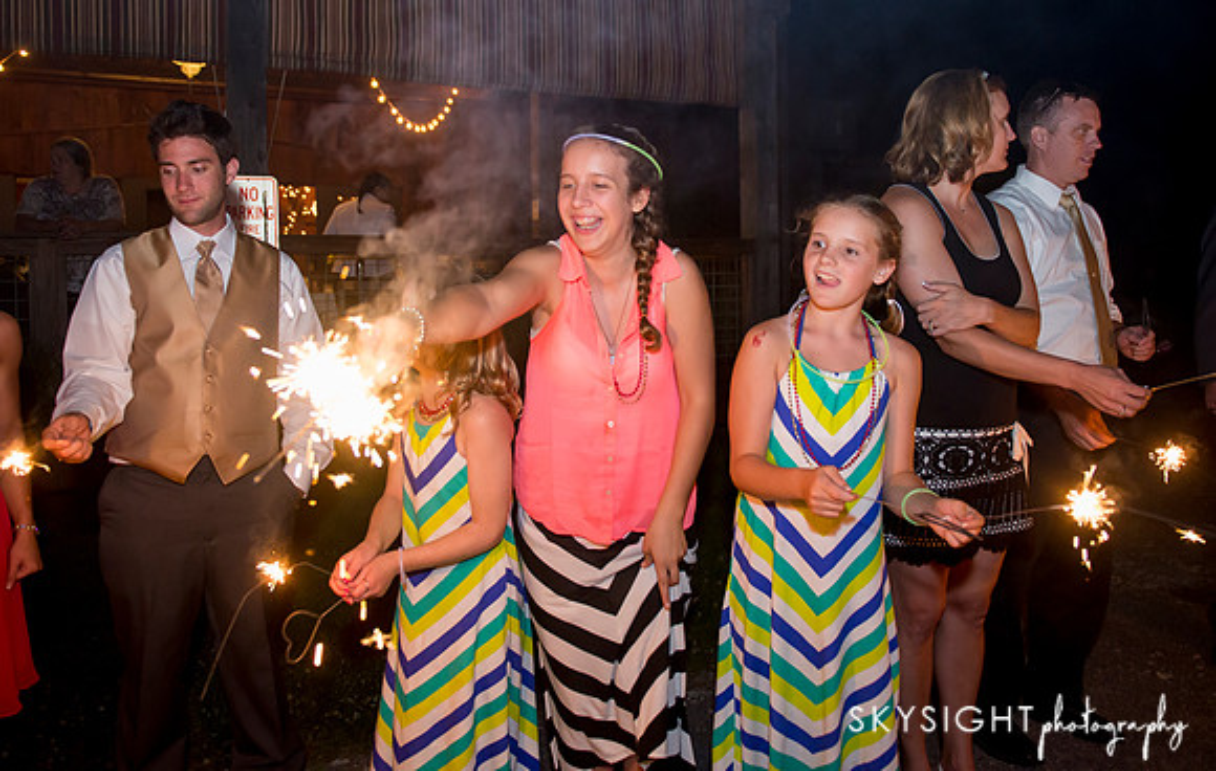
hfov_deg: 66.3
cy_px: 305
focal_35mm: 28
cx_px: 617
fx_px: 931
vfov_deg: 44.7
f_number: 2.8
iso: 2000
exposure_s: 1/100
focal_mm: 24
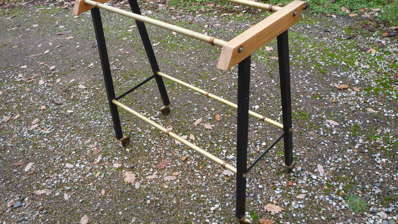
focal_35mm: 33
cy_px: 109
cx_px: 199
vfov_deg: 35.6
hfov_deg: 59.5
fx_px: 348
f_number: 3.3
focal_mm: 5.2
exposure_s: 1/50
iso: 100
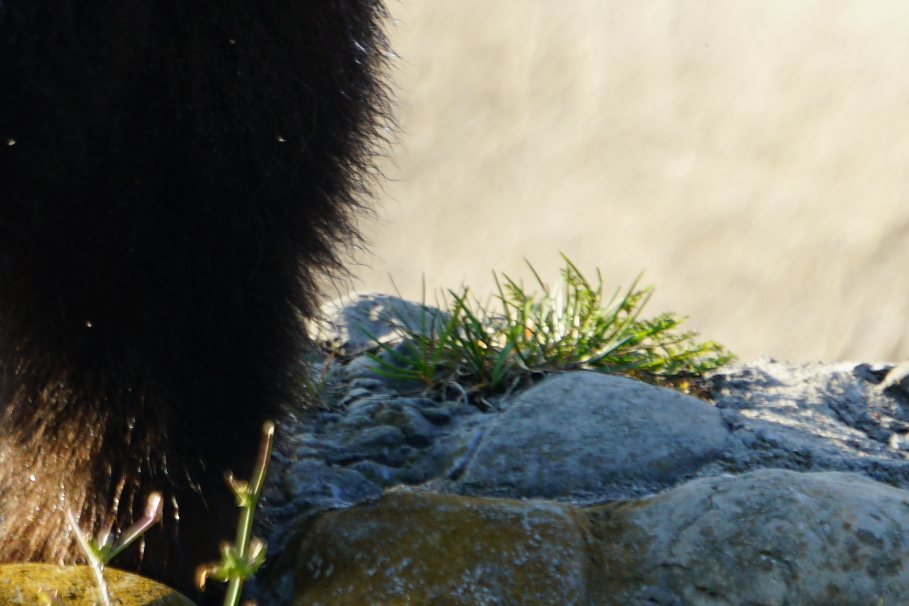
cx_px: -537
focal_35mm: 1270
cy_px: -390
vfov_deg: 1.1
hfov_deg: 1.6
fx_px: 32075
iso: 200
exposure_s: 1/250
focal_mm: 231
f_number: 5.6
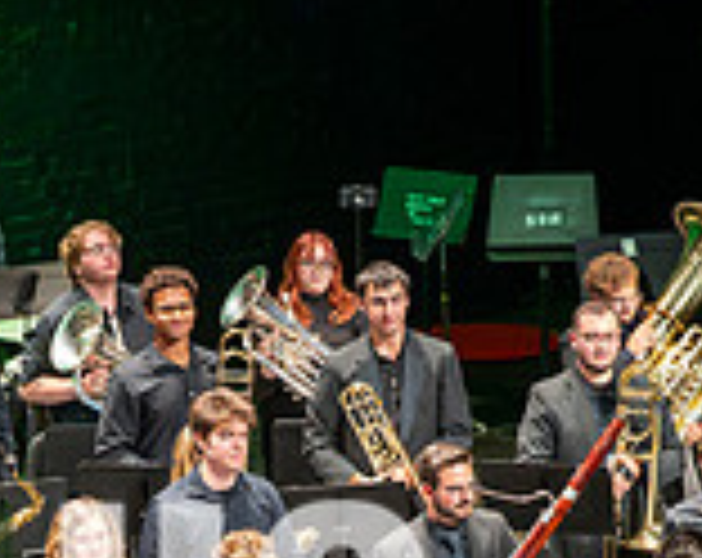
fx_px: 7254
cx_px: 86
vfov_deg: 4.4
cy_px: 713
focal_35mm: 350
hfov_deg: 5.5
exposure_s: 1/640
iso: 6400
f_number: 2.8
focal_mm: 100
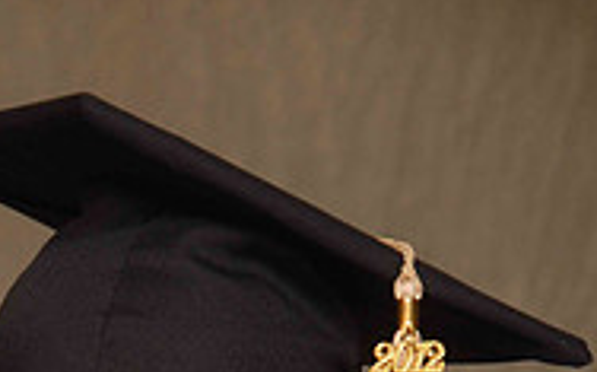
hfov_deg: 7.3
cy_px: 709
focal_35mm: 286
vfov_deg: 4.5
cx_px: 160
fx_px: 4648
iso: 200
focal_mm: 78
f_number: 5.6
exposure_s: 1/160
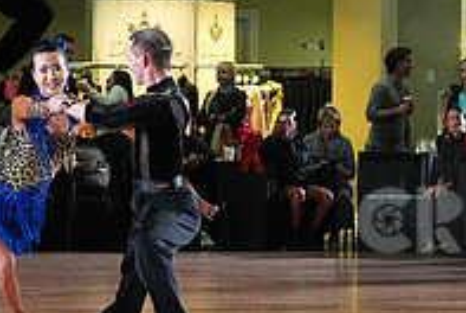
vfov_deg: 4.6
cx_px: 594
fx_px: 3889
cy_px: 224
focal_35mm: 300
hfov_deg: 6.8
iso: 8000
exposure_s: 1/400
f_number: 5.6
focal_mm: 102
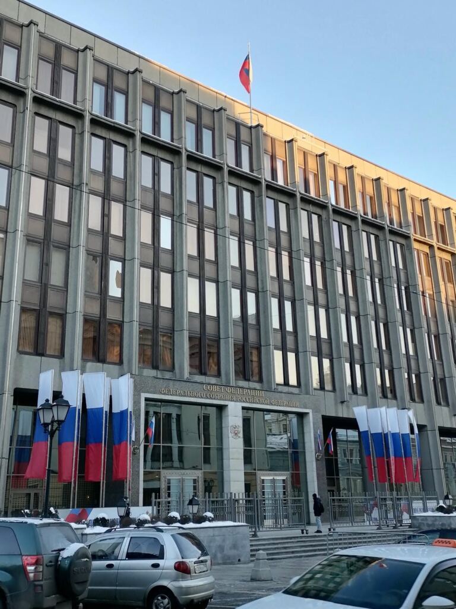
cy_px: 304
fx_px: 562
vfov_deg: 56.8
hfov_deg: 44.2
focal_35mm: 32
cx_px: 228
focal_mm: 5.4
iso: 50
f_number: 1.8
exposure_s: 1/160
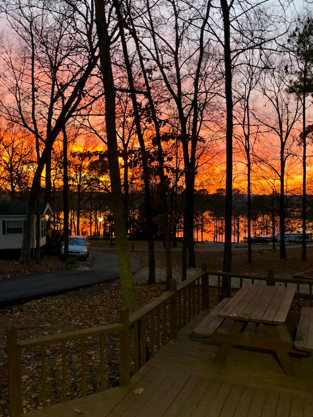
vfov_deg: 63.4
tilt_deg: -1.1
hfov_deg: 49.7
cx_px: 156
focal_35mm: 28
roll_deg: +0.0
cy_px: 208
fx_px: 338
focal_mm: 4
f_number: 1.8
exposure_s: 1/31
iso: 500
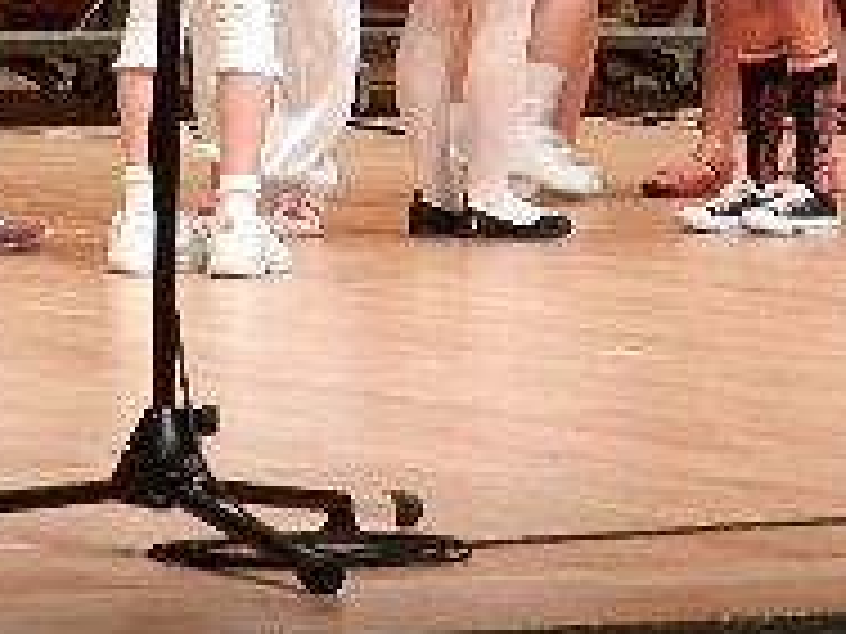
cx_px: 976
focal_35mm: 265
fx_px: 6476
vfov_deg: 5.5
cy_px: -436
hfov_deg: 7.4
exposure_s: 1/25
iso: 400
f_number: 4.8
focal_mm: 14.1
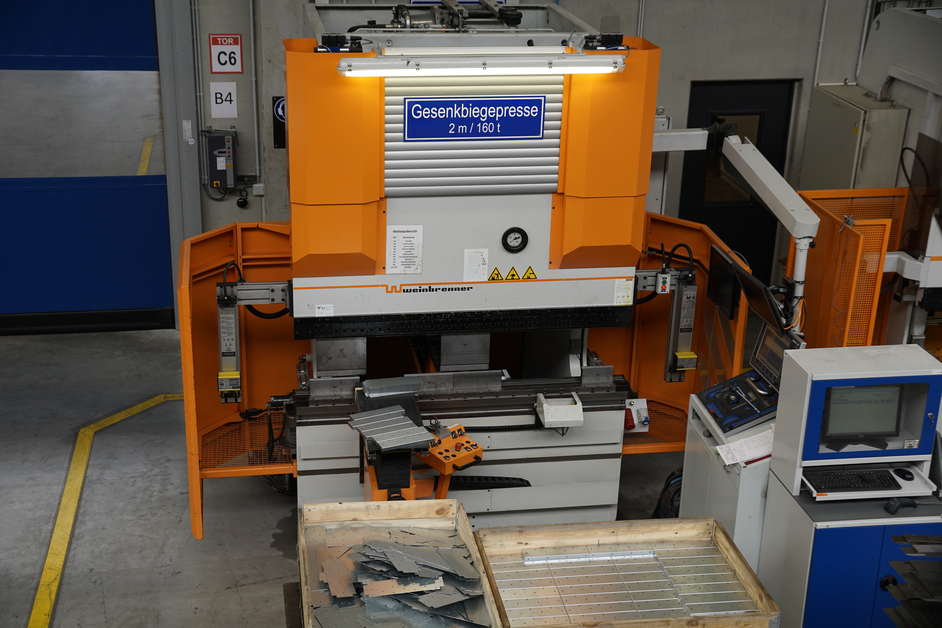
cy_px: 314
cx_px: 471
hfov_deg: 37.9
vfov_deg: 25.8
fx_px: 1374
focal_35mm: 52
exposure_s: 1/80
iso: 200
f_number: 5
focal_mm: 35
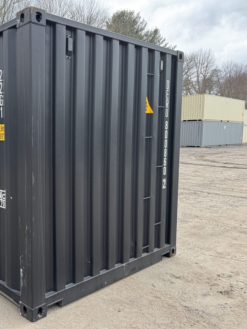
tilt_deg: -5.5
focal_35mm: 33
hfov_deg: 39.8
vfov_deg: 55.4
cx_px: 24
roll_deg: +1.8
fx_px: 314
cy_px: 166
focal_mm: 6.76
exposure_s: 1/121
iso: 100
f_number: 1.78
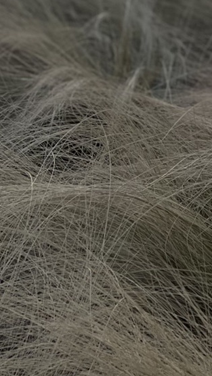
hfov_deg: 4.8
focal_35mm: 251
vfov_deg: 8.5
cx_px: 139
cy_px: -85
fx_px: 2507
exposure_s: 1/356
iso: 32
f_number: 2.2
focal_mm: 7.5
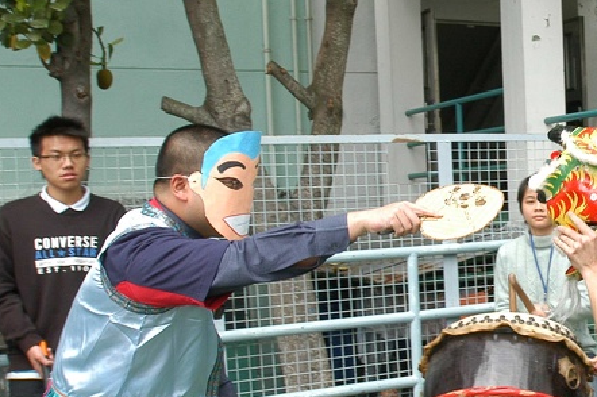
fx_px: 963
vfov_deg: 23.3
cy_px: 220
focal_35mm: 58
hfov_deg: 31.3
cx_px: 628
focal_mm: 17
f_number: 8
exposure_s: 1/160
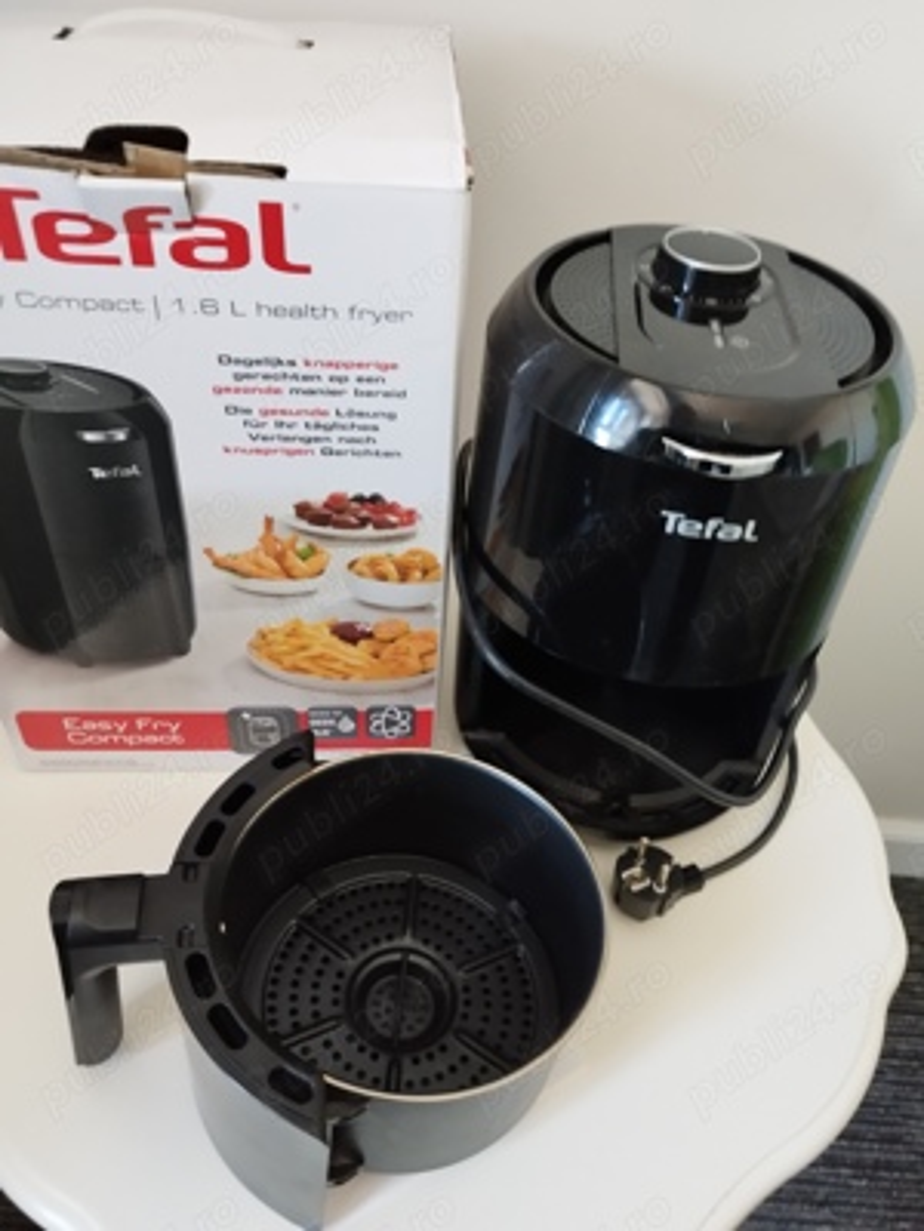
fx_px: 890
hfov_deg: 54.9
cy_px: 616
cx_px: 462
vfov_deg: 69.4
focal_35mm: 25
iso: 800
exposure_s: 1/25
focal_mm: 5.95
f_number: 1.89
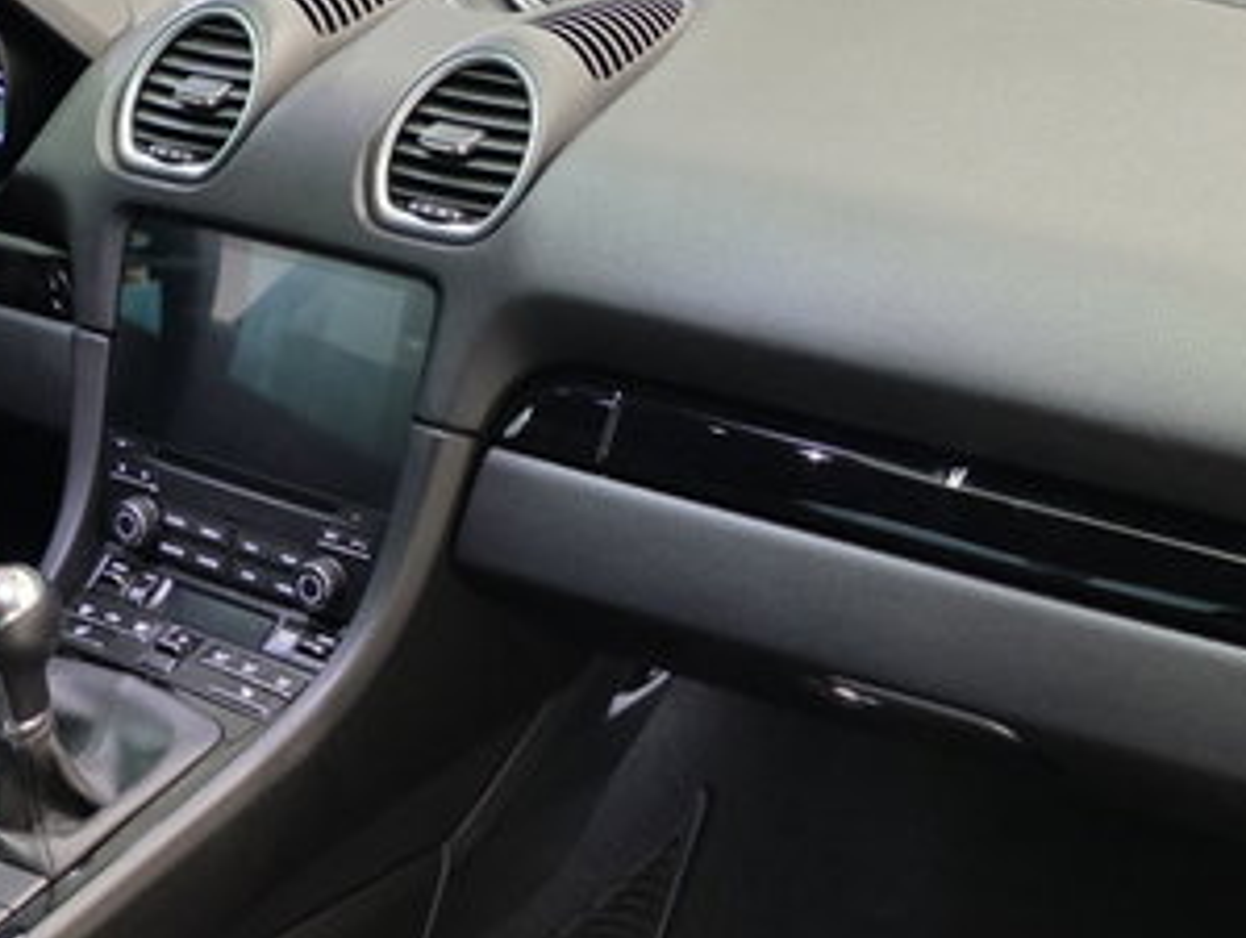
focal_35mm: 59
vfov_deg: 24.2
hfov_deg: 31.9
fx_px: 2126
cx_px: 275
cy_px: 842
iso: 1600
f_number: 1.7
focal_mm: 6.3
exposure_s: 1/30
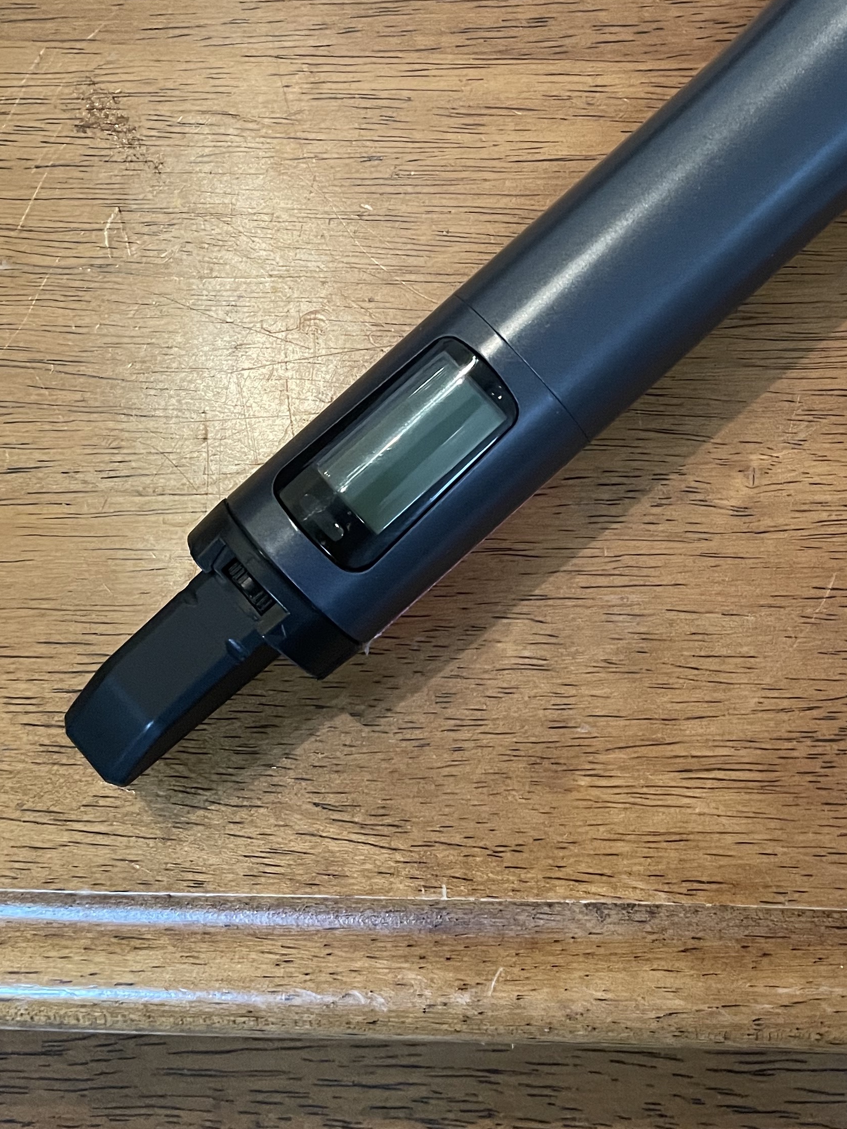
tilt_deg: -71.8
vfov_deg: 39.9
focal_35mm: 47
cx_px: 704
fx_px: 1533
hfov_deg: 30.0
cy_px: 367
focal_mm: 4.2
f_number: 1.6
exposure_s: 1/33
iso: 500
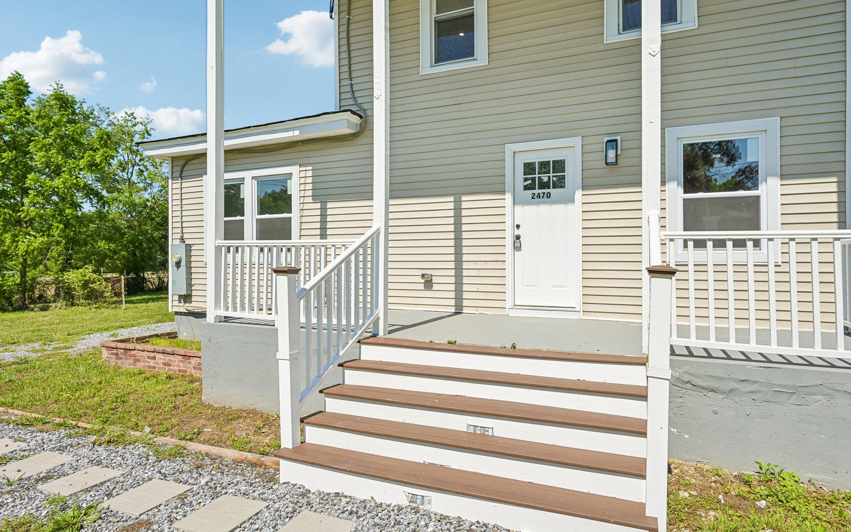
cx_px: 440
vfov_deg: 58.3
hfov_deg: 83.5
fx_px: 477
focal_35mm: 21
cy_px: 260
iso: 100
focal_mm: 18.5
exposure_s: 1/320
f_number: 8
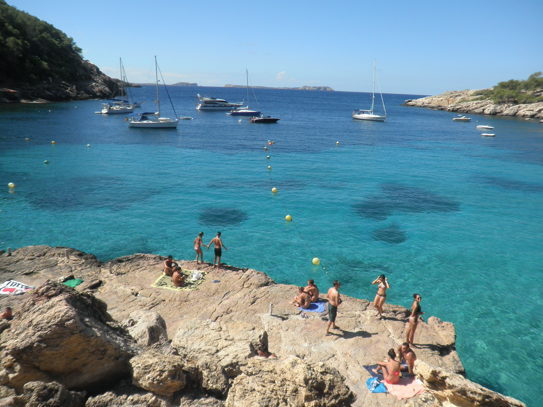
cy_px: 204
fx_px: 408
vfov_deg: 53.1
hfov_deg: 67.3
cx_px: 272
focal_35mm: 26
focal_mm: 4.65
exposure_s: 1/200
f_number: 7.8
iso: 64
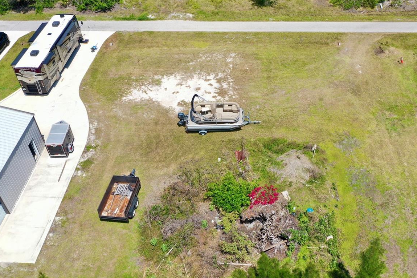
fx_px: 452
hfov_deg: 49.2
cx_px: 252
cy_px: 129
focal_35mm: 39
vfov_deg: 34.2
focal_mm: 10.26
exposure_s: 1/400
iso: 100
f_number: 5.6
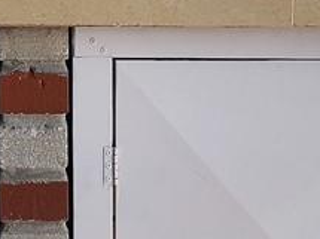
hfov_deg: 11.4
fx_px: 1580
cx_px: -37
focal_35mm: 171
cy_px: -70
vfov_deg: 8.6
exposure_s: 1/750
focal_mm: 6.4
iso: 12
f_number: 1.8
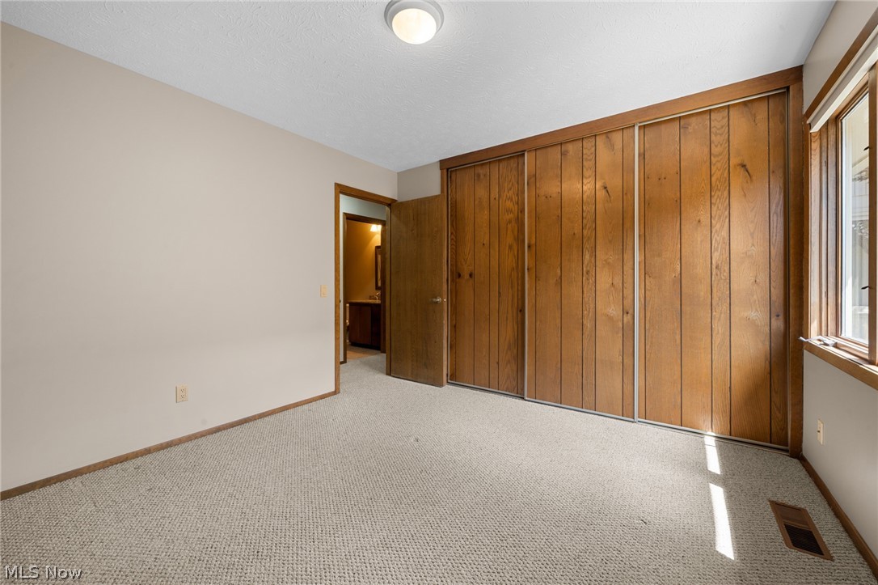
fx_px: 317
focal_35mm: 13
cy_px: 292
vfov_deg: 85.4
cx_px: 439
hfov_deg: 108.4
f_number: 10
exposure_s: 1/4
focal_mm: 13
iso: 250
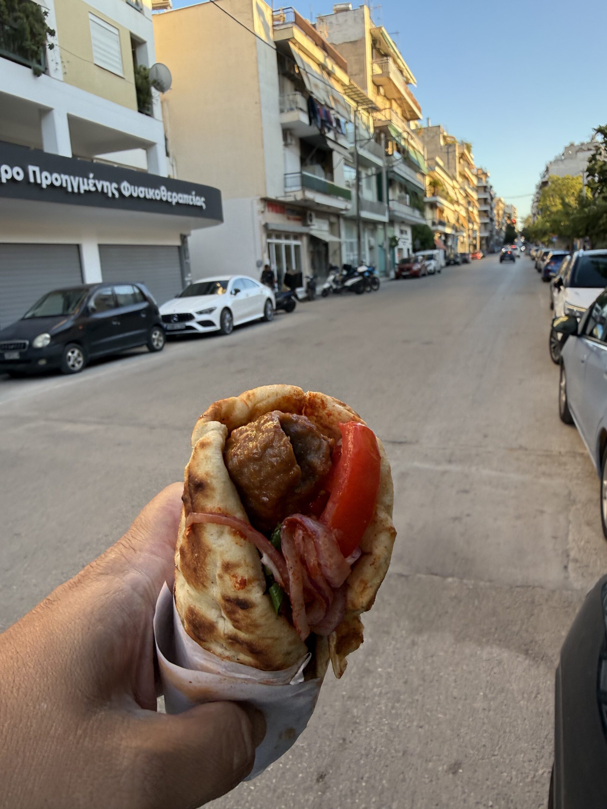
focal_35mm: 24
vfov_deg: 71.6
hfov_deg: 56.8
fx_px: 561
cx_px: 304
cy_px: 404
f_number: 2.2
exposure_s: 1/189
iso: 64
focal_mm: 2.22
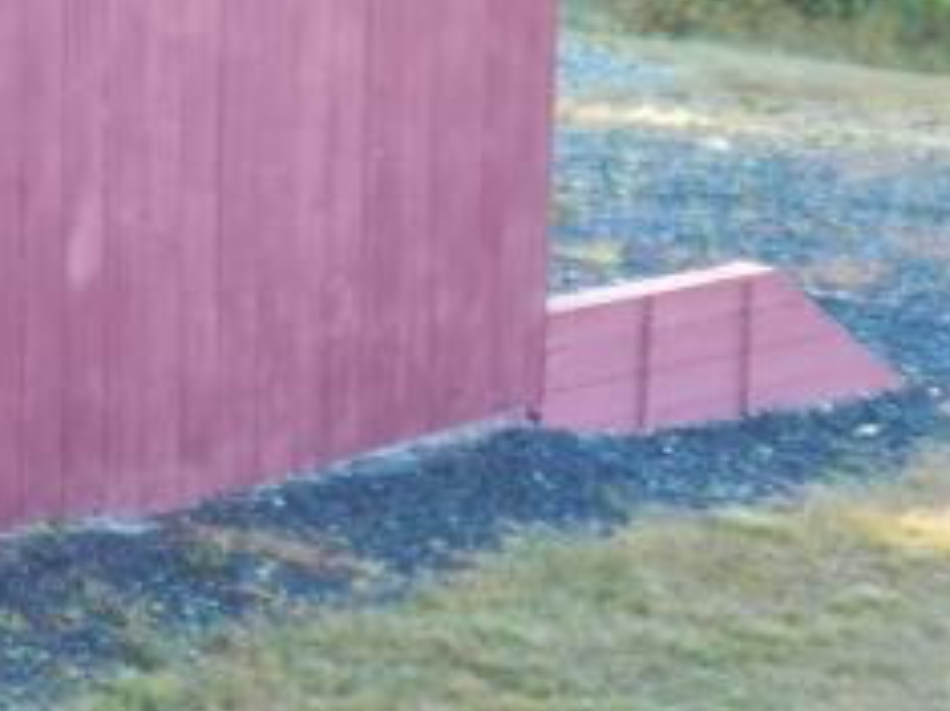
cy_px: -97
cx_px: -1071
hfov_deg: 7.7
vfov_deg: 6.1
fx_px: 6693
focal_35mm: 244
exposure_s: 1/50
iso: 125
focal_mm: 10
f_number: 3.6
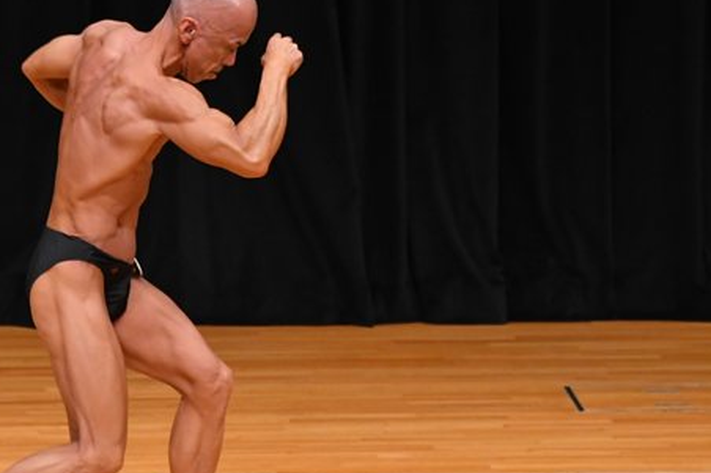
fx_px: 9654
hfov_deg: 4.2
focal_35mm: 489
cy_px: 247
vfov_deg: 2.8
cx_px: 182
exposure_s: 1/400
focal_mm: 190
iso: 3200
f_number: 5.6
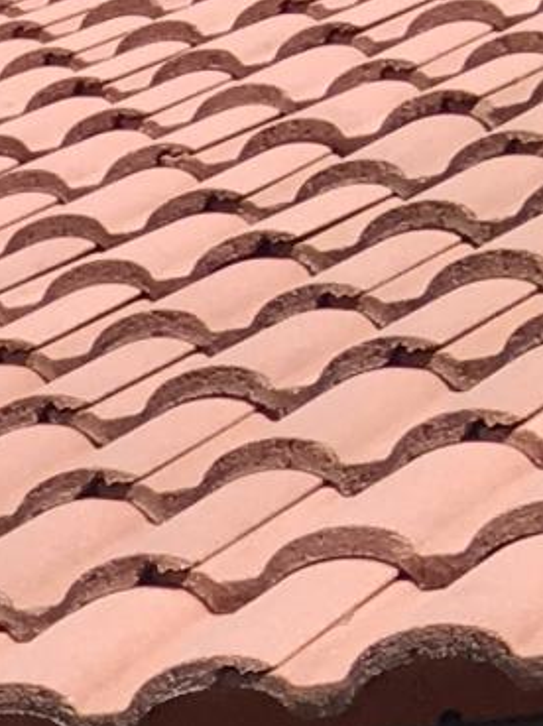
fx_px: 4945
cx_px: -2125
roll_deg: -0.3
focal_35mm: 236
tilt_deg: -2.7
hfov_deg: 5.1
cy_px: 2038
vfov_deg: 7.5
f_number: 2.2
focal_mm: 4.15
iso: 25
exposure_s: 1/1068
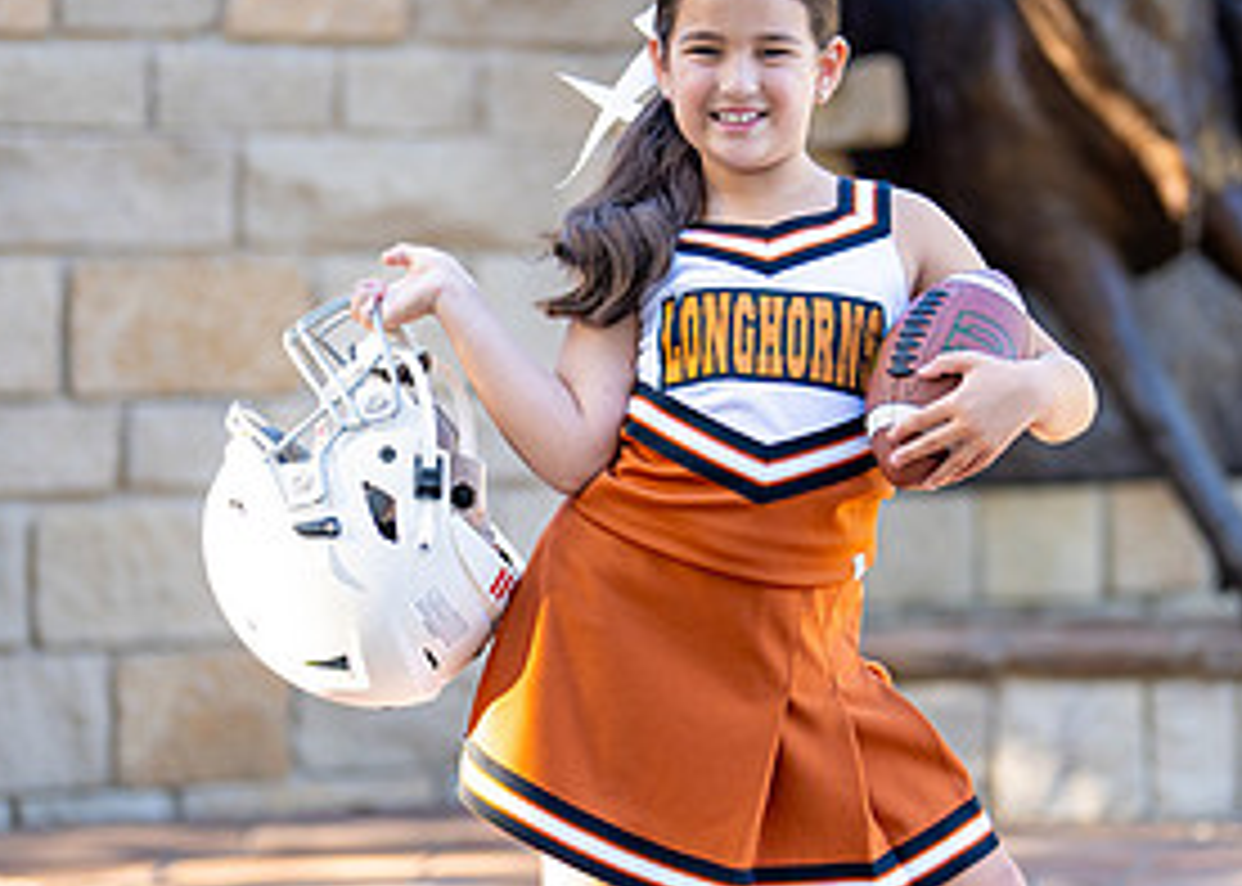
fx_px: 4620
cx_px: 755
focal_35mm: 131
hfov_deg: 15.3
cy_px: 508
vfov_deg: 11.0
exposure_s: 1/1000
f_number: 1.2
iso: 125
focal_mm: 50
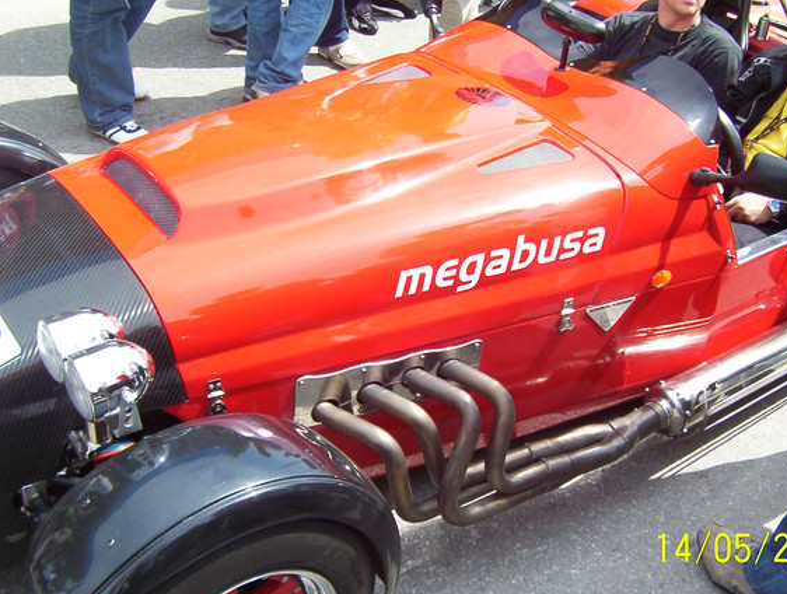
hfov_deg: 45.6
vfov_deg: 35.3
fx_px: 934
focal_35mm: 41
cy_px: 293
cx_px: 447
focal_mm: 5.54
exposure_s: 1/870
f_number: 2.76
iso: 100
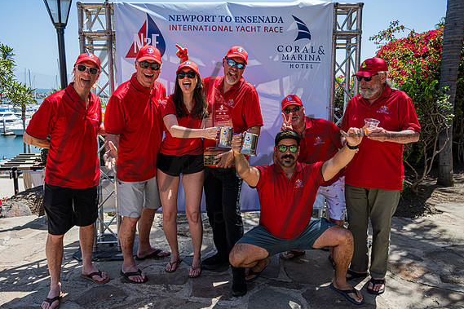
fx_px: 374
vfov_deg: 44.9
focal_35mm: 29
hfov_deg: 63.7
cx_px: 230
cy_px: 151
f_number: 5.6
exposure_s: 1/250
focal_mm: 26.5
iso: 140
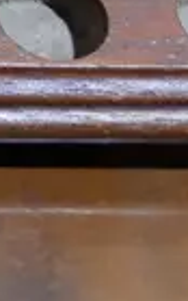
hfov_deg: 3.6
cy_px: -363
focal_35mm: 343
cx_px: -657
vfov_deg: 5.9
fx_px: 2809
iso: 640
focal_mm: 22
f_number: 4.7
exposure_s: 1/60
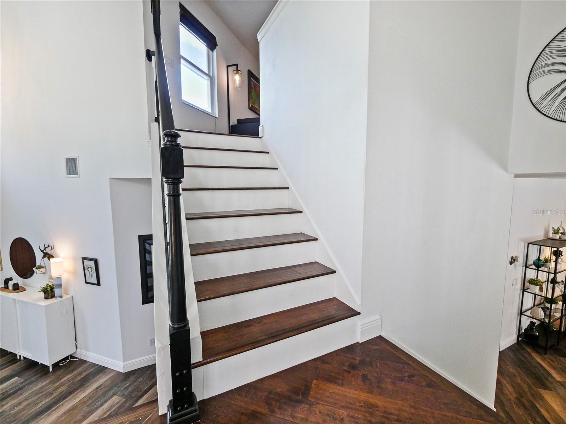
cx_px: 283
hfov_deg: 102.1
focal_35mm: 14
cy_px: 212
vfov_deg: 85.7
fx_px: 229
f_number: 4
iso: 2000
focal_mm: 7
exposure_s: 1/125
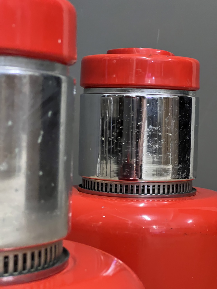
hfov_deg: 19.1
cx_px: 108
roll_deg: -0.7
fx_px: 644
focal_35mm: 77
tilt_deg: -2.3
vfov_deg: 25.3
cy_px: 144
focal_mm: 9
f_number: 2.8
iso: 1000
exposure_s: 1/25
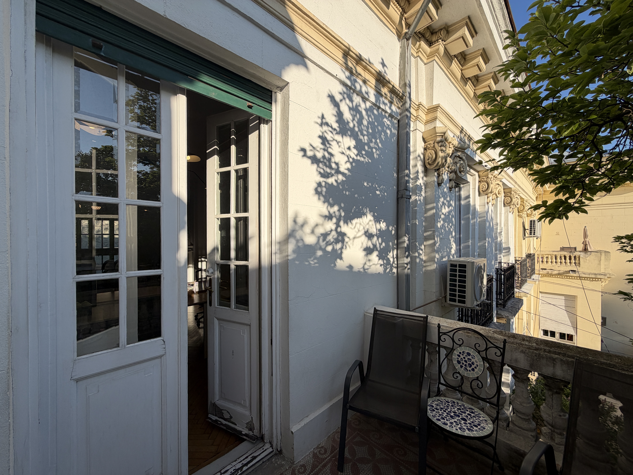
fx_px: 256
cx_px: 316
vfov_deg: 85.7
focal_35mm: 14
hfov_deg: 102.1
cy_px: 238
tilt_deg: -0.5
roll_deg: +0.8
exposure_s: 1/770
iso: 25
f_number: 2.2
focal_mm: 2.22
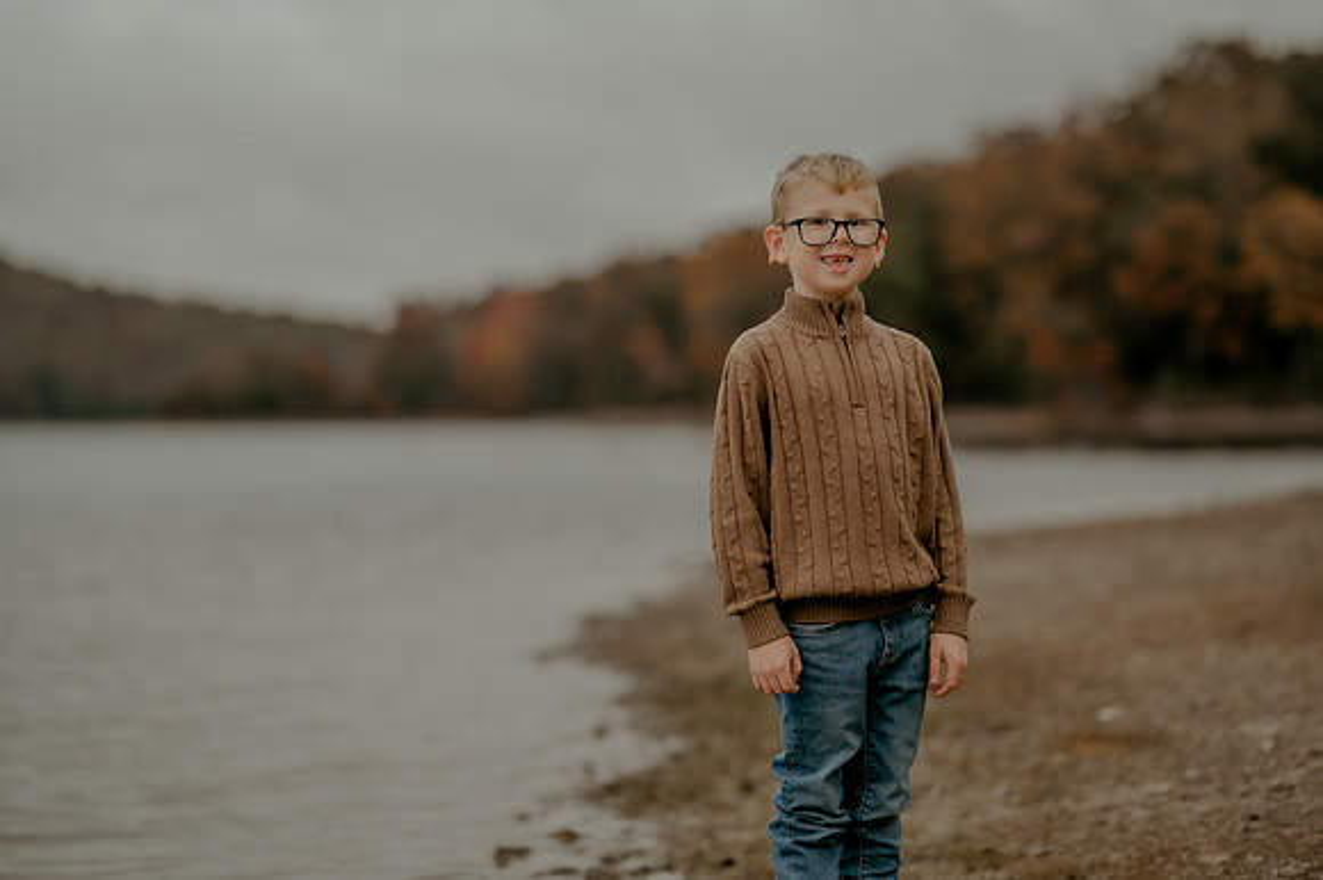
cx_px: 662
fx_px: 3122
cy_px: 440
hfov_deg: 23.9
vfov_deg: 16.1
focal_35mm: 85
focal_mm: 85
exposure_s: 1/200
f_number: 1.8
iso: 400
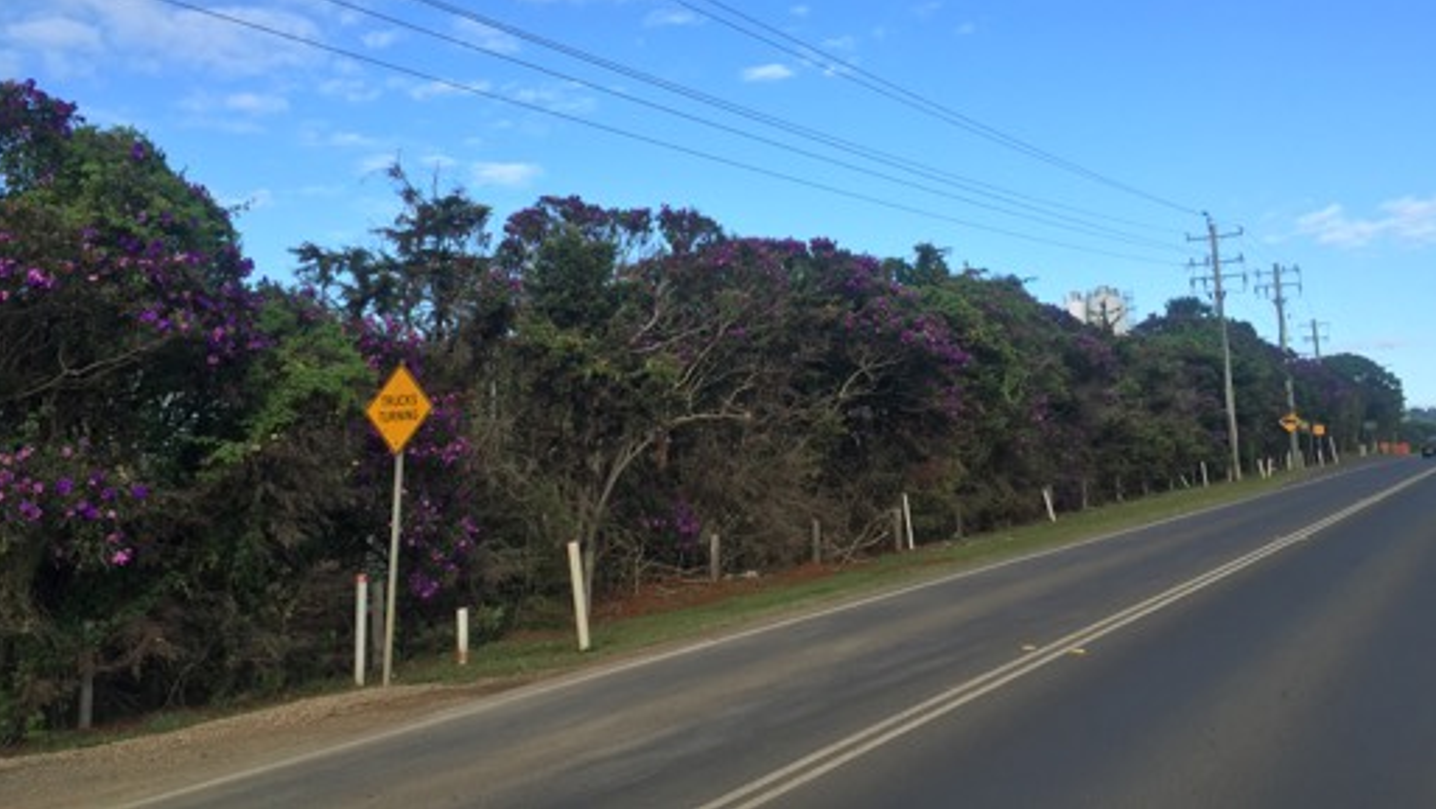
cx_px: 711
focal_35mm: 32
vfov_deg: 36.3
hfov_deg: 61.0
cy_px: 266
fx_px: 1219
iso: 32
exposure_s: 1/1068
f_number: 2.2
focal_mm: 4.15
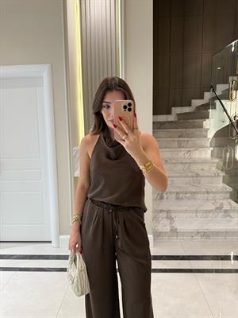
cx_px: 119
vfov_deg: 71.6
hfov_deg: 56.8
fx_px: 220
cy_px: 159
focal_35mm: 24
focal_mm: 6.76
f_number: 1.78
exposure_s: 1/50
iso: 160
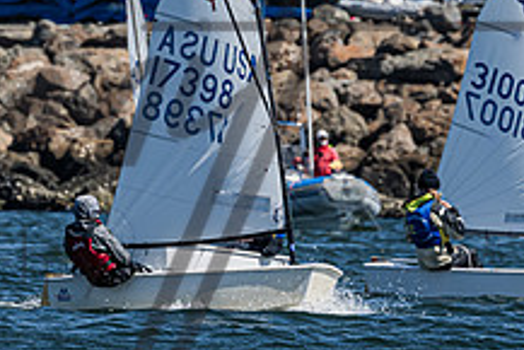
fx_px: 15570
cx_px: 2
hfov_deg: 1.9
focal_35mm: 1069
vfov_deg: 1.3
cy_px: 106
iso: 320
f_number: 9
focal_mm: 340
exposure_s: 1/1250
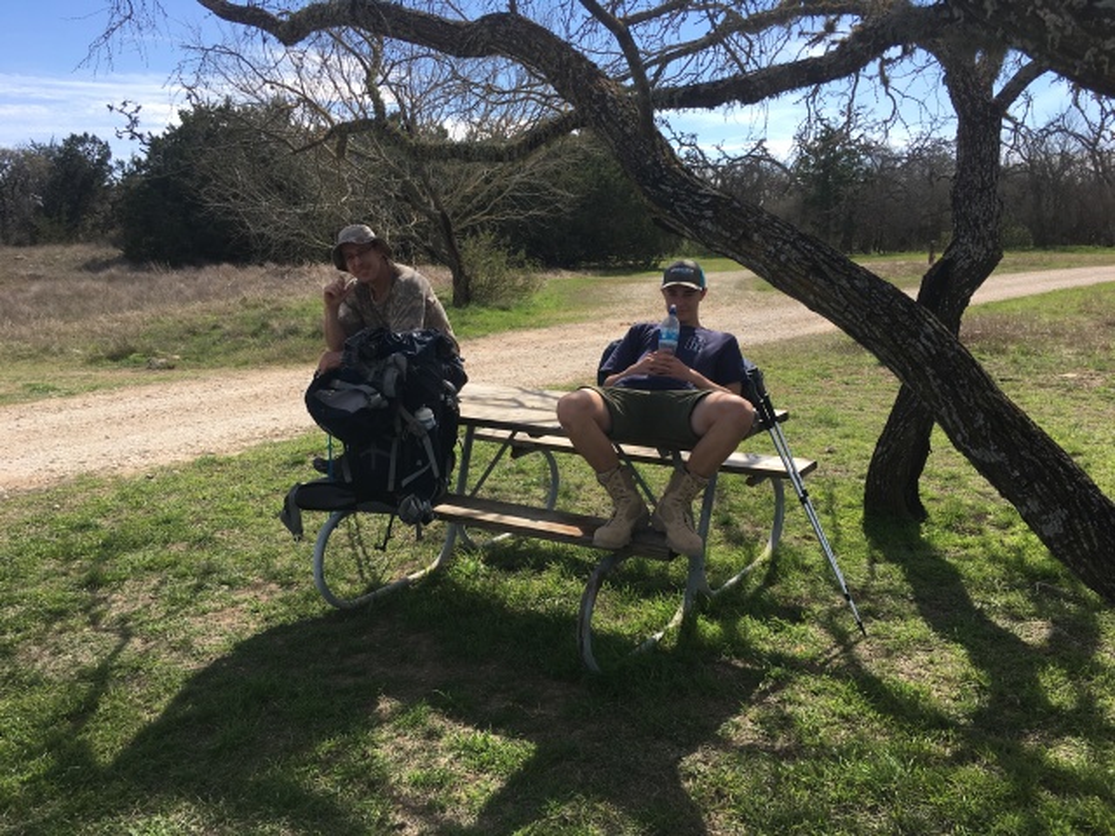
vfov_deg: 48.2
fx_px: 934
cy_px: 418
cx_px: 558
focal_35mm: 29
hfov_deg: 61.7
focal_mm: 4.15
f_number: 2.2
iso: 25
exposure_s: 1/1148
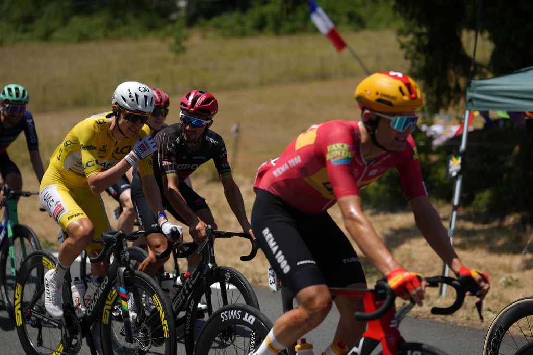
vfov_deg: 18.2
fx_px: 1110
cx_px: 266
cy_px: 178
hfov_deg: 27.0
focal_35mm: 75
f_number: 1.4
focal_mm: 50
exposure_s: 1/5000
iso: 50
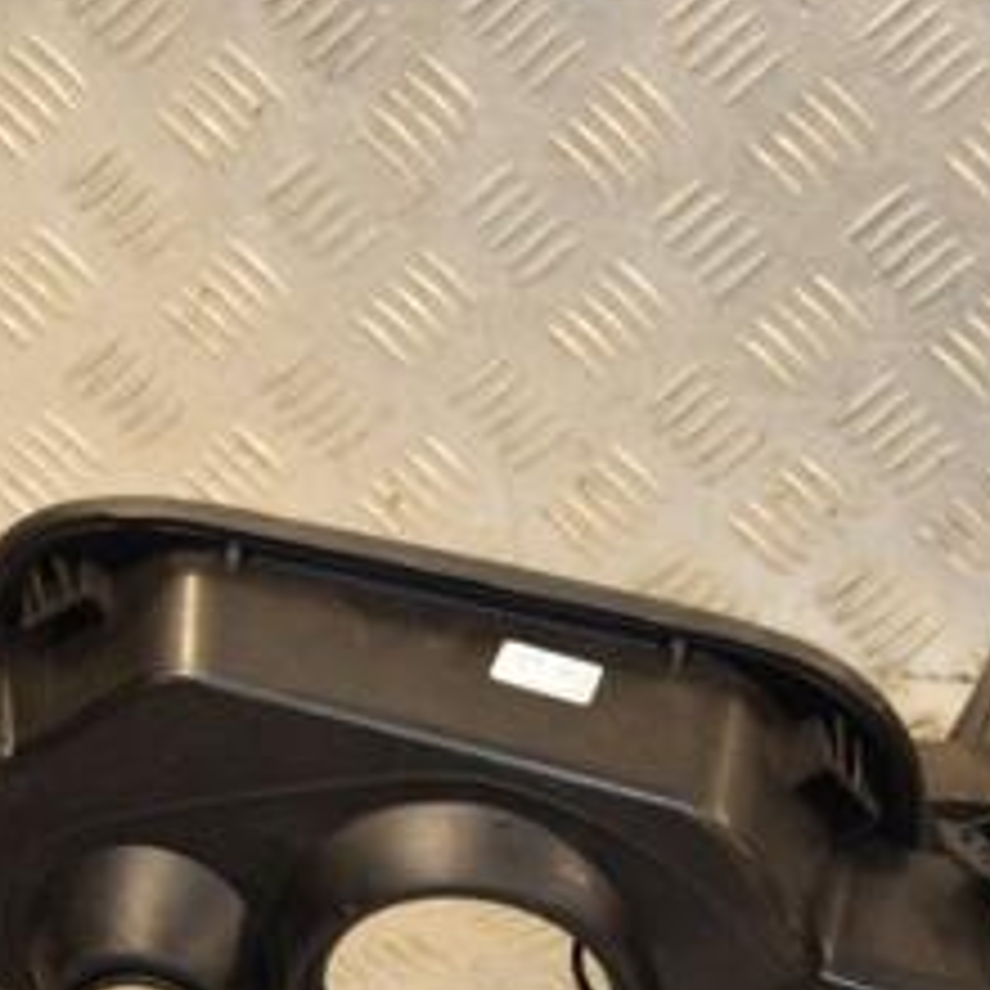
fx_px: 4271
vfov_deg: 13.2
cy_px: 684
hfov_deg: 13.2
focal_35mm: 132
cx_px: 675
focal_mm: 38
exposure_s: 1/200
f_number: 5
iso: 800
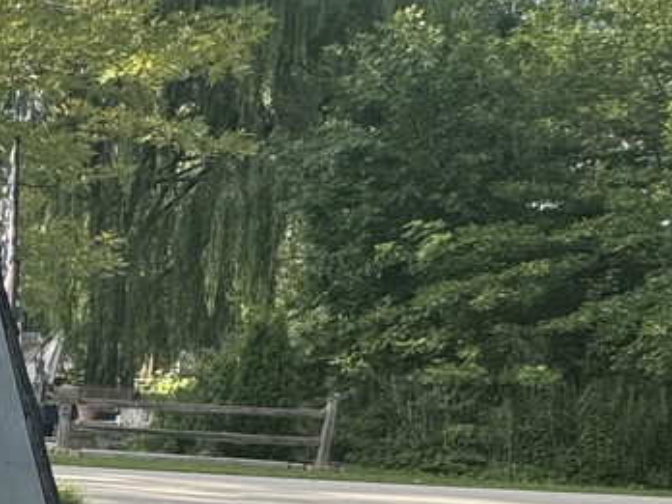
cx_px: -500
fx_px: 1126
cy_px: 485
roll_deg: -1.2
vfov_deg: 24.3
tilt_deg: -7.3
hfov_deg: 22.2
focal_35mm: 58
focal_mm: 2.22
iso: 40
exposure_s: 1/482
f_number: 2.2
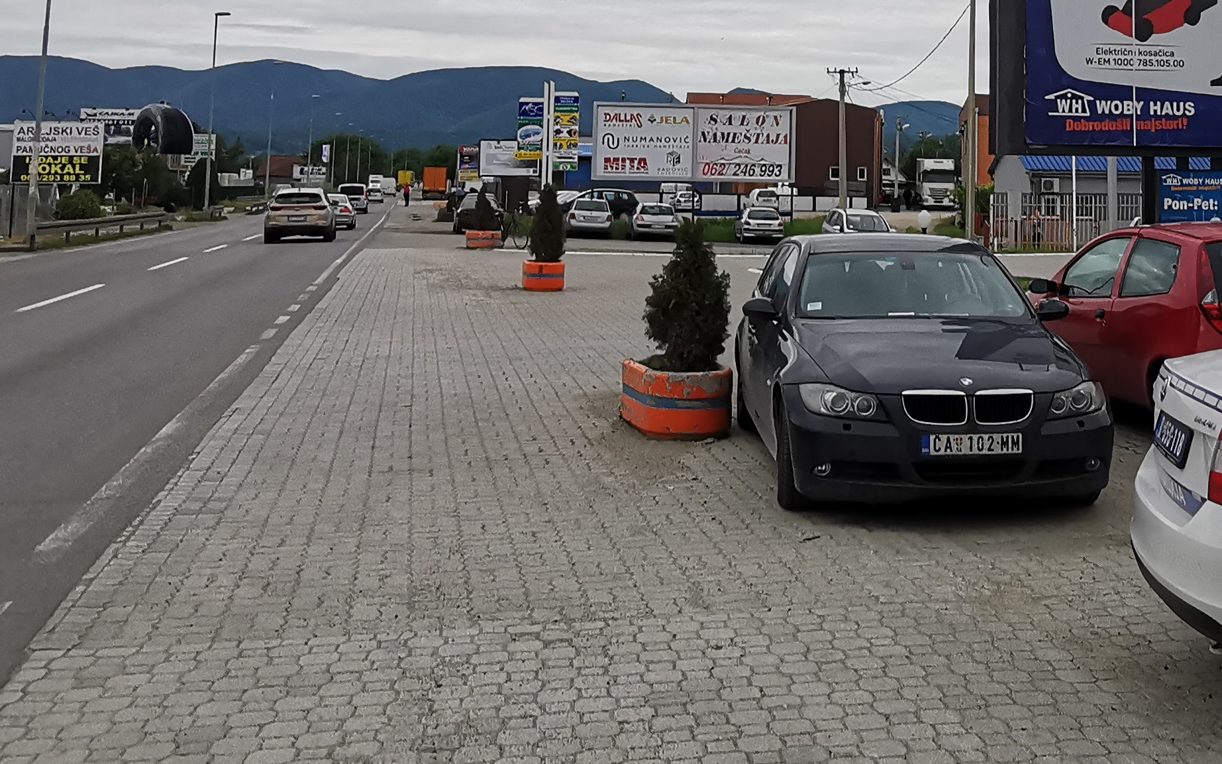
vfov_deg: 27.2
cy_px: 28
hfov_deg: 42.8
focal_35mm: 45
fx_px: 1499
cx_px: 934
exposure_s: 1/510
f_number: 2.2
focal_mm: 2.26
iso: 50
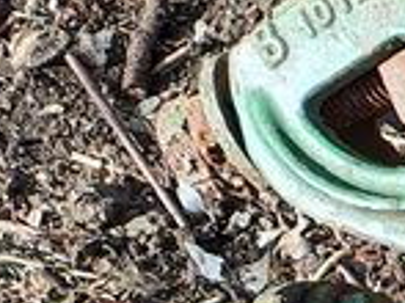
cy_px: 628
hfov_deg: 9.0
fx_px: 1987
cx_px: 1289
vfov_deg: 8.3
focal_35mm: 170
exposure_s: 1/237
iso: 32
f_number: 1.8
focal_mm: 4.65
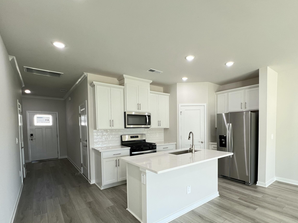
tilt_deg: -2.6
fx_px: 146
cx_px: 174
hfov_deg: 90.2
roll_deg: +0.8
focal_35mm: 17
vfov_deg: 73.9
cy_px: 134
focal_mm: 1.57
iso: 100
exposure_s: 1/120
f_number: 1.8
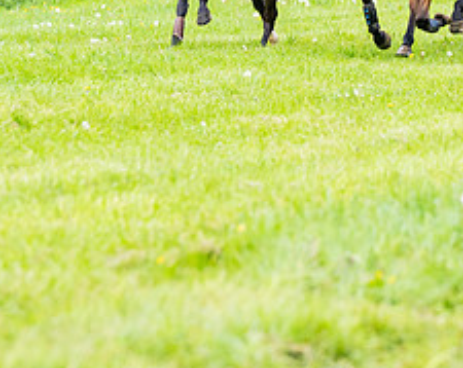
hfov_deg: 4.3
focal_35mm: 452
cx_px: 404
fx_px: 6180
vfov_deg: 3.4
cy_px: -93
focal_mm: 160
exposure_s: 1/1600
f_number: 4
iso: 400
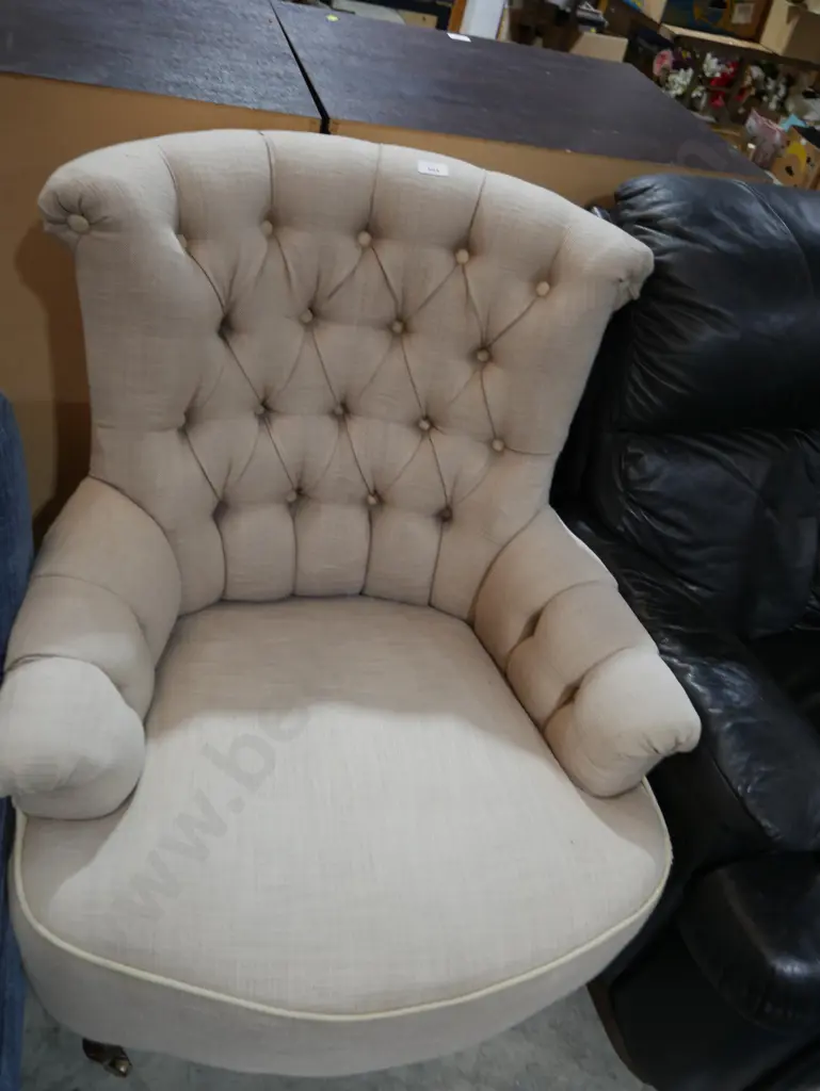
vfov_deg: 63.4
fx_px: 884
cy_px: 546
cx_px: 410
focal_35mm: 28
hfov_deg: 49.8
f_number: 3.5
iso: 320
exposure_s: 1/60
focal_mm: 14
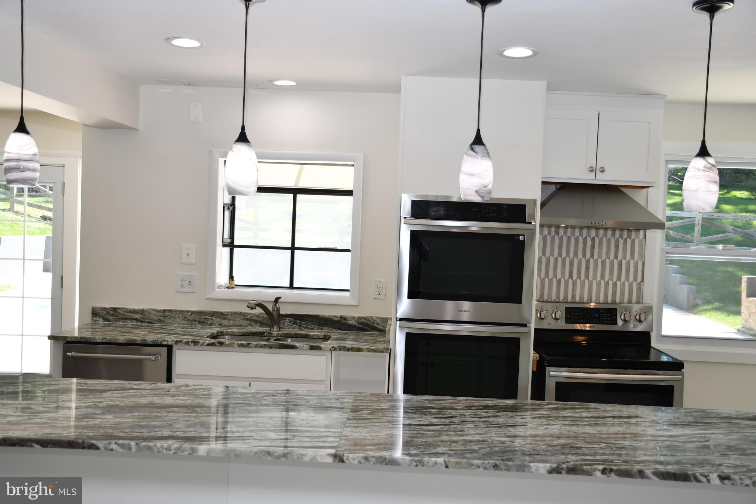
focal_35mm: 39
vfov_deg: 34.2
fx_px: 819
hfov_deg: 49.6
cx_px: 378
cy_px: 252
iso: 200
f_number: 5
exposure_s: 1/100
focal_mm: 26
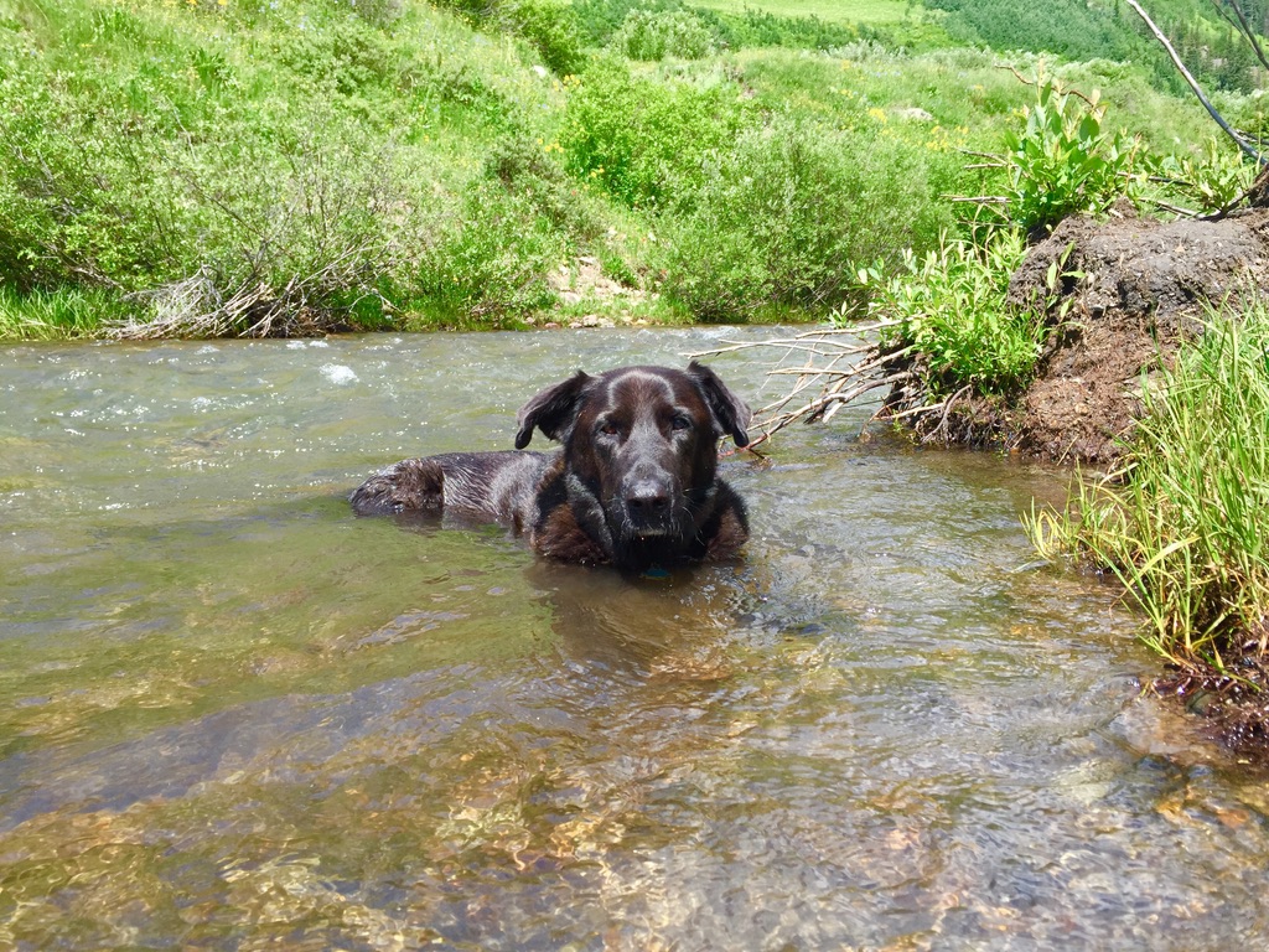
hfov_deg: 61.7
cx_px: 634
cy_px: 476
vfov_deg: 48.2
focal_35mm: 29
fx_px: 1063
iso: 32
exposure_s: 1/628
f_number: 2.2
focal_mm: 4.15
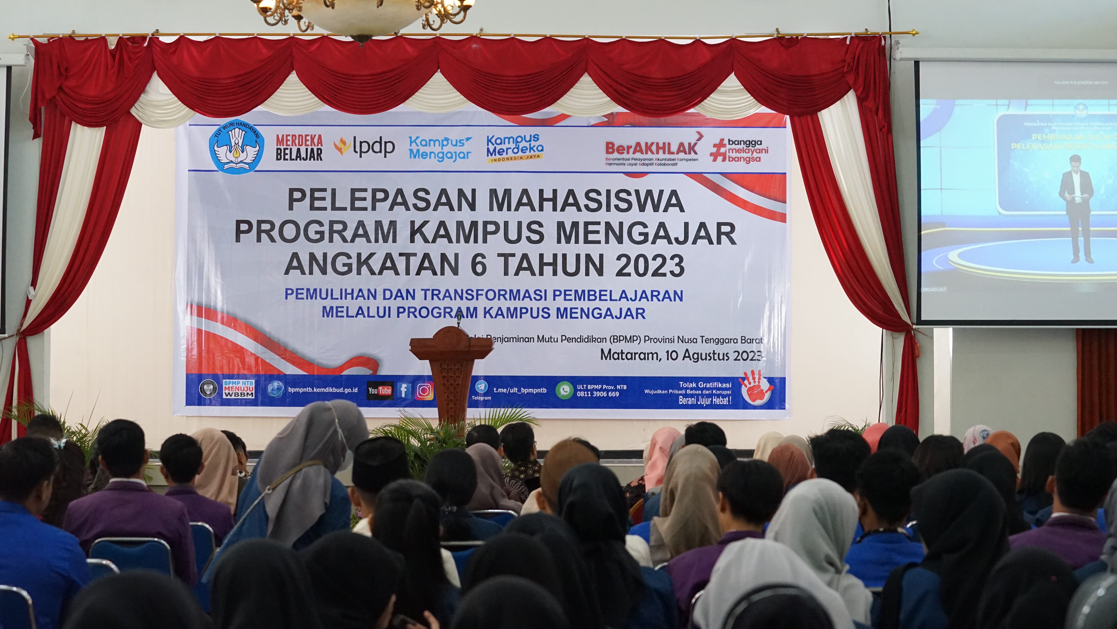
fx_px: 2192
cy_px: 289
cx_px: 560
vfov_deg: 16.3
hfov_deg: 28.6
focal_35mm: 74
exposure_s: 1/100
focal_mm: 70
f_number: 6.3
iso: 5000
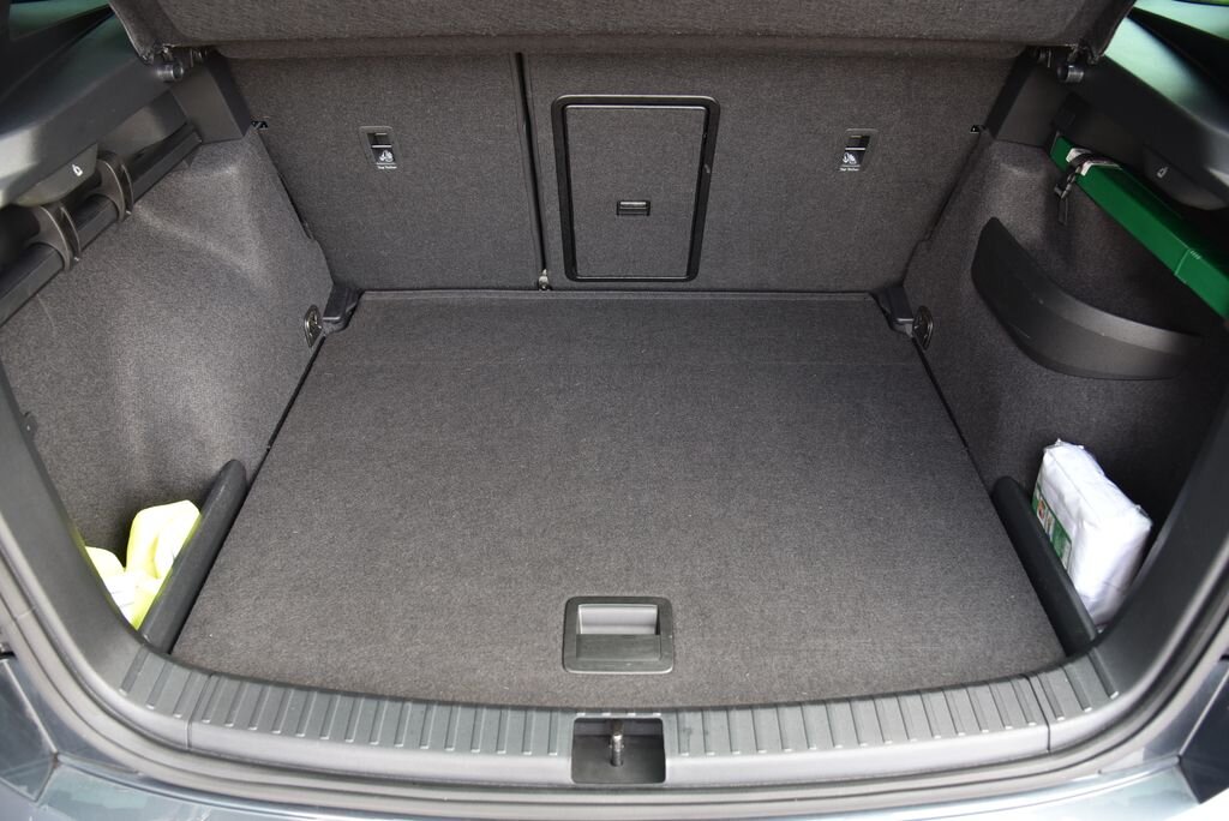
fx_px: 820
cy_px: 410
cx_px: 614
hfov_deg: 73.7
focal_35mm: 24
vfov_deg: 53.2
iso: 500
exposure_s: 1/80
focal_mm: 24
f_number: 4.5
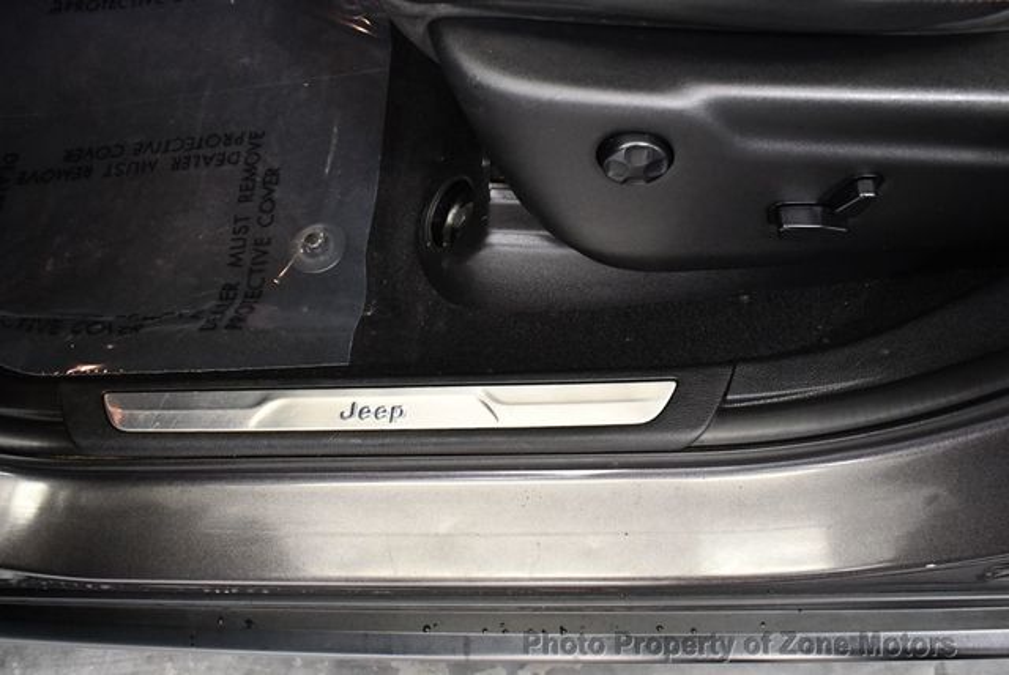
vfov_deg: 36.9
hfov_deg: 53.1
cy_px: 338
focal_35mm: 36
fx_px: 1010
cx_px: 504
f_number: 3.5
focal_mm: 18
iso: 3200
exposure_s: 1/80
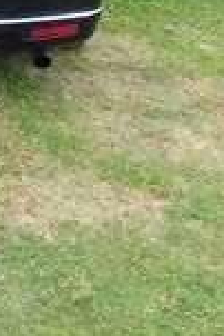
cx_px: -133
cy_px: -118
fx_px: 987
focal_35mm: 106
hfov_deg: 12.2
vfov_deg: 17.8
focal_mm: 3.3
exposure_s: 1/245
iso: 50
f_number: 2.2
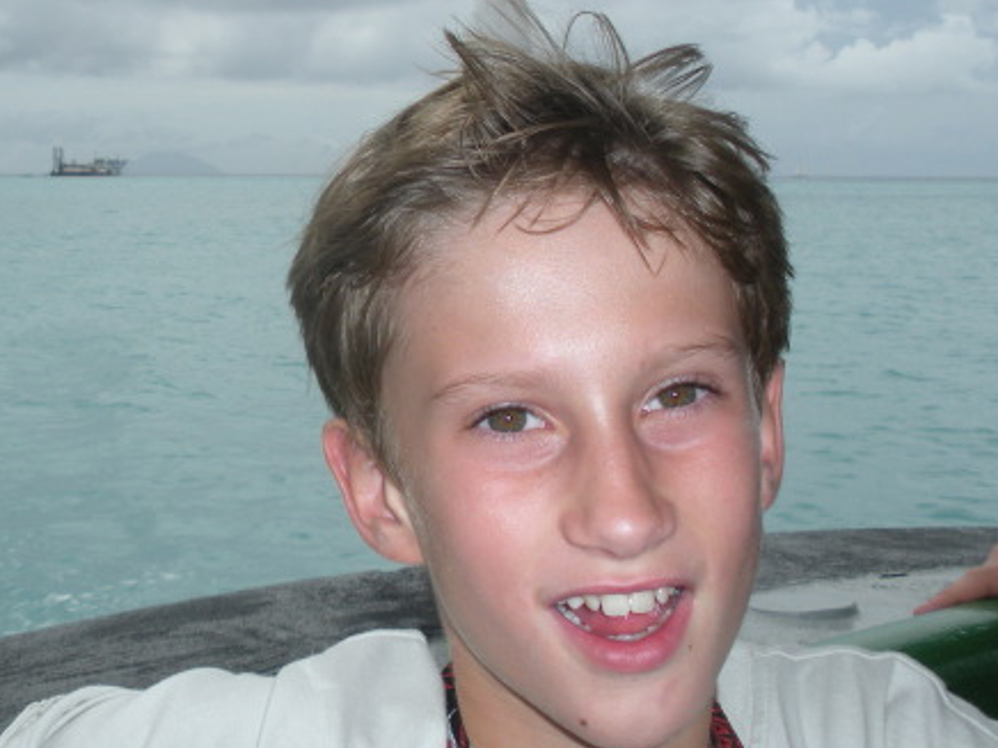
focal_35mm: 66
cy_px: 288
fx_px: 1903
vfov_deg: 22.2
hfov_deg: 29.2
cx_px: 320
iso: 64
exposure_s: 1/916
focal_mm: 6.3
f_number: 3.5
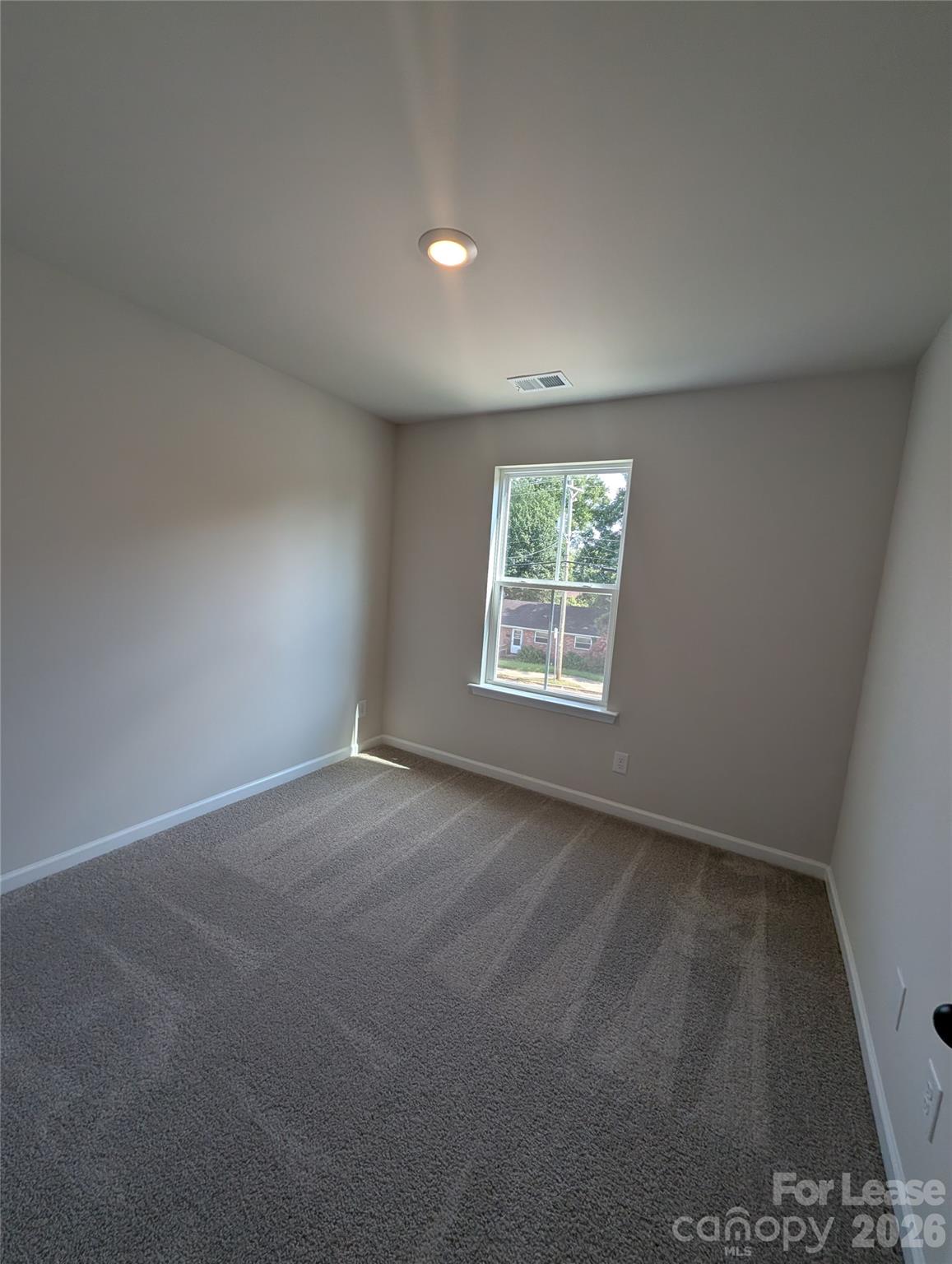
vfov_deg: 110.4
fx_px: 439
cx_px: 476
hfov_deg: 94.7
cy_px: 632
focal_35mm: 12
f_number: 1.7
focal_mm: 2.02
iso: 53
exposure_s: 1/331
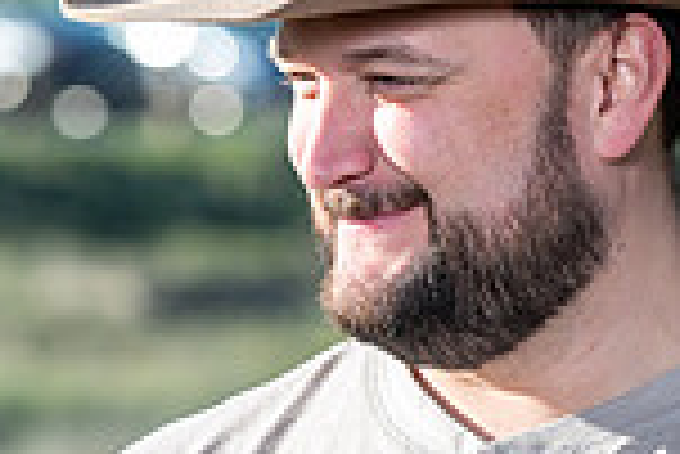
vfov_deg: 3.3
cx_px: 99
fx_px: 7998
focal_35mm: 423
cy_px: 393
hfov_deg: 4.9
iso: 50
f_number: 4
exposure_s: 1/250
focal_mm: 110
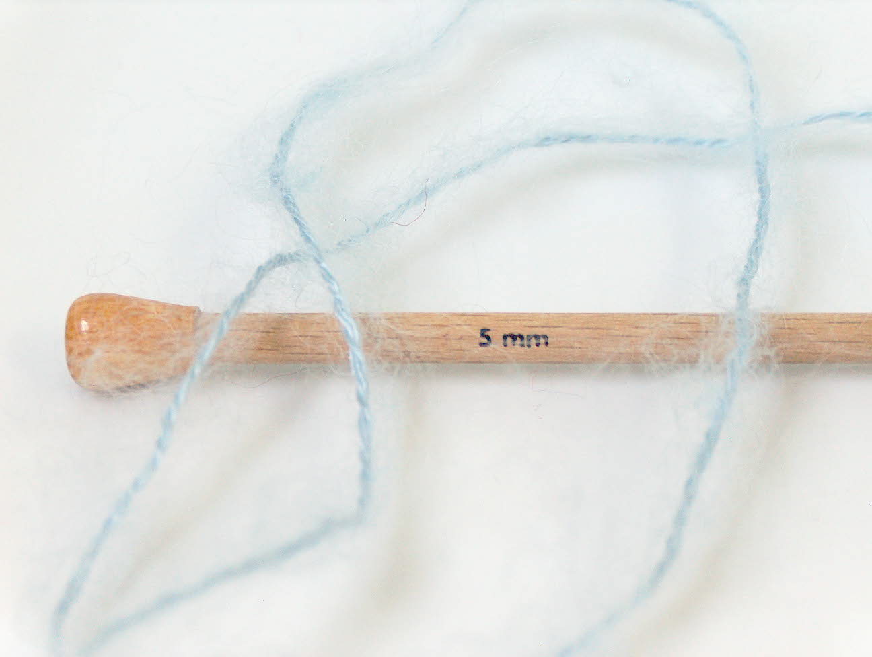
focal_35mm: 99
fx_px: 2498
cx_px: 436
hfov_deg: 19.8
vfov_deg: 15.0
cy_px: 328
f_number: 2.9
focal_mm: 20.29
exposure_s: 1/35.4
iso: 200
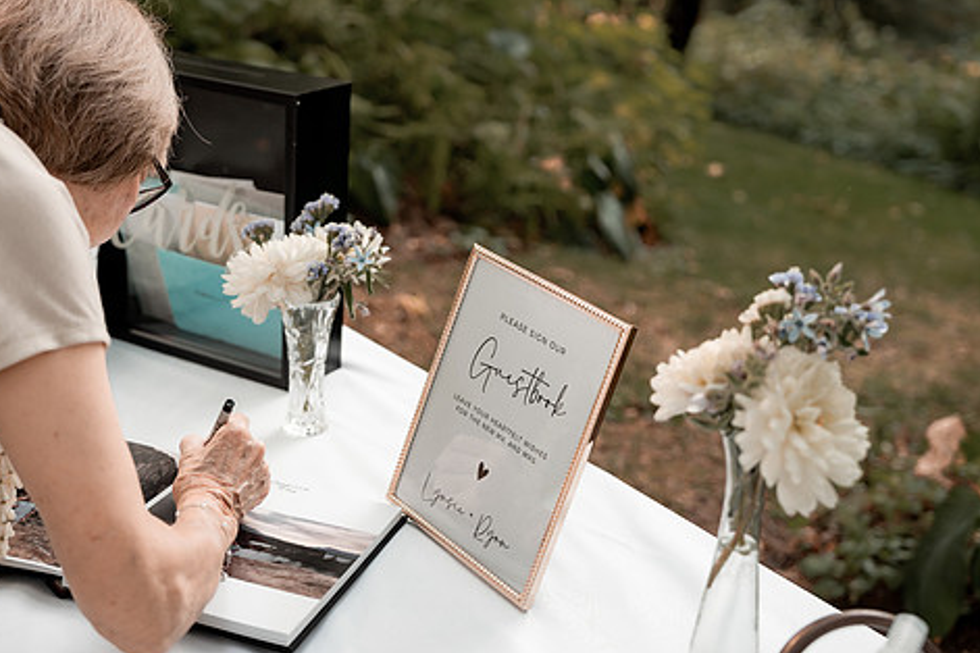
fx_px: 1443
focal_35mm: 53
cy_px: 313
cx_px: 389
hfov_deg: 37.4
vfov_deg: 25.5
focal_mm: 43
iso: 320
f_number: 2.8
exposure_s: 1/200
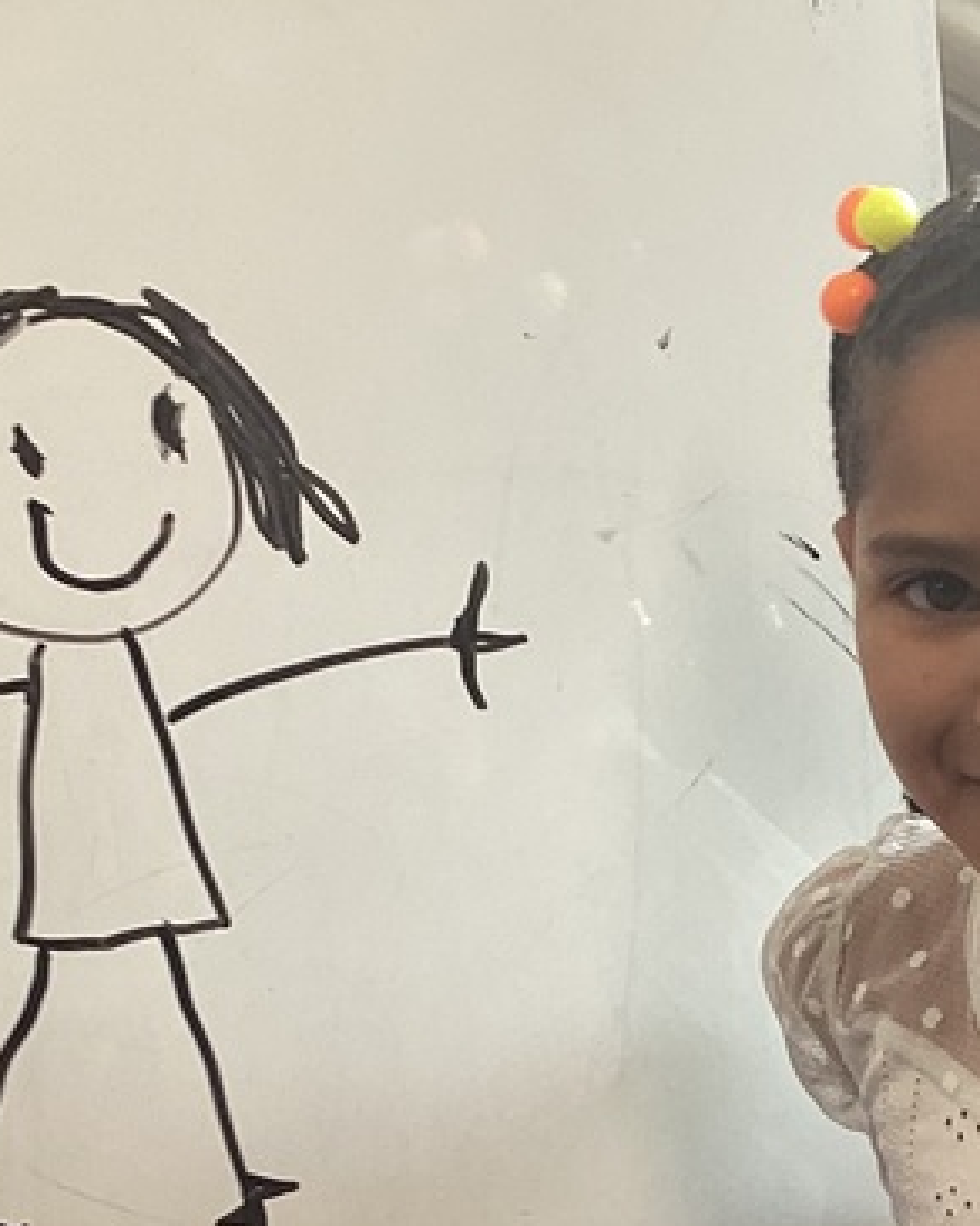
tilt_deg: -31.7
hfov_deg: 17.9
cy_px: 988
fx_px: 3082
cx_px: 782
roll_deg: -4.3
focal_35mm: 85
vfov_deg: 22.2
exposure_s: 1/60
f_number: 2.4
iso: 50
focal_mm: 3.3
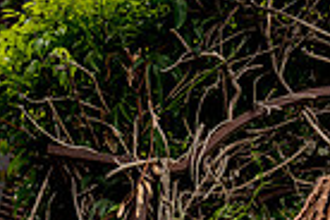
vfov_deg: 11.5
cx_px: 294
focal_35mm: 101
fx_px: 926
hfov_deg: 19.8
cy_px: 507
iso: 320
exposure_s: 1/250
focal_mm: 31
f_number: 5.6
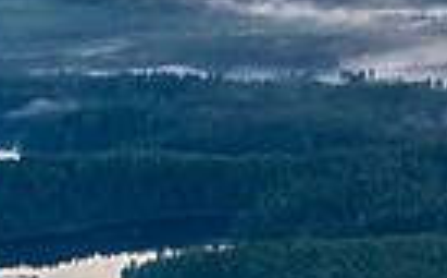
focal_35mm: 199
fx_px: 2419
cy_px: -64
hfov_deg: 9.8
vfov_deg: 6.5
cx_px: 897
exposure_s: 1/2000
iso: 1000
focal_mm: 46
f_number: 5.6
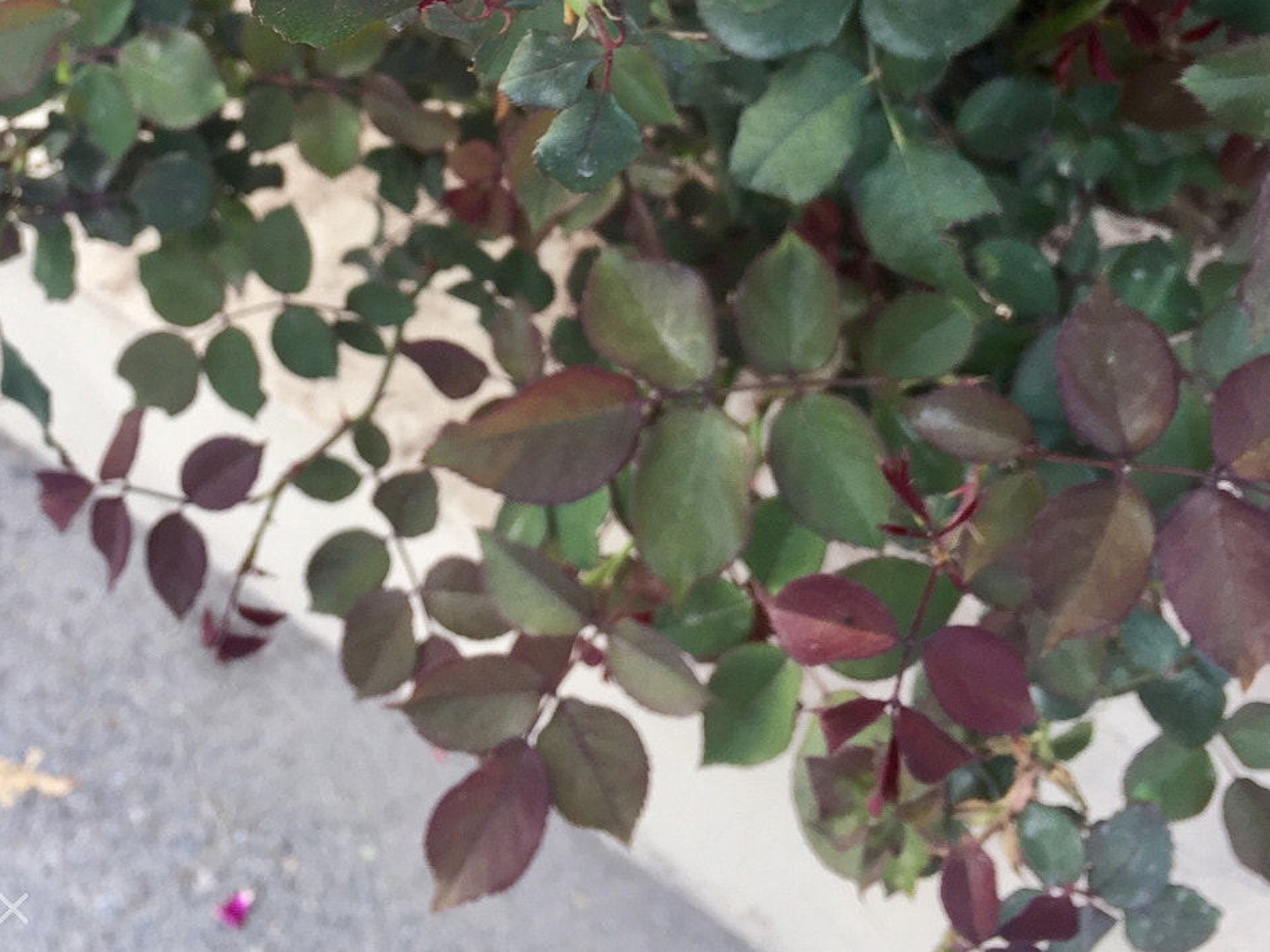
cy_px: 27
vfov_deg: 28.1
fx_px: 1797
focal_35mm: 49
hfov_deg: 38.7
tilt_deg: -57.6
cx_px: 500
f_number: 2.2
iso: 32
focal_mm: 4.15
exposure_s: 1/110
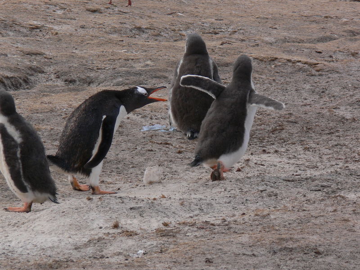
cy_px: 135
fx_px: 3474
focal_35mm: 334
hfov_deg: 5.9
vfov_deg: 4.5
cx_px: 180
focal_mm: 55.4
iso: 80
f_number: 5.6
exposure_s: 1/250
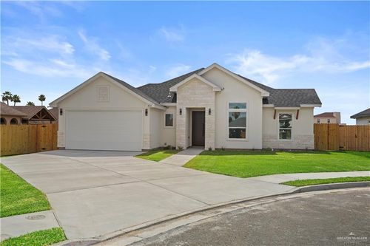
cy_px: 123
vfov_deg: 41.4
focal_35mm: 32
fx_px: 326
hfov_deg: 59.2
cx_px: 185
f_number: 4.5
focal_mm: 31.7
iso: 100
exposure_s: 1/125
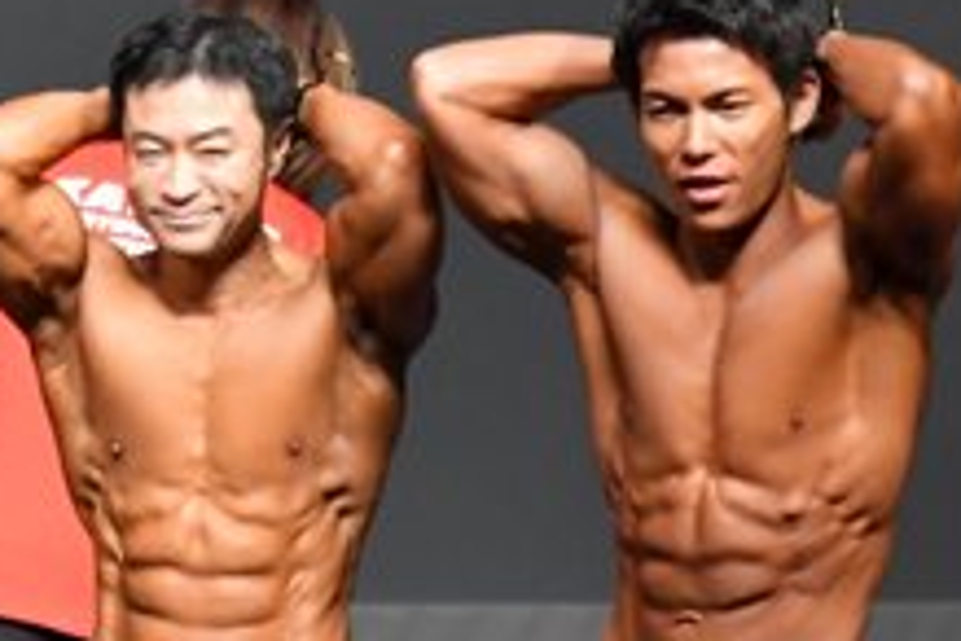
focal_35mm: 954
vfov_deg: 1.4
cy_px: 795
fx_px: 25465
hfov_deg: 2.2
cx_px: -366
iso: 4000
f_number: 5.6
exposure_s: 1/400
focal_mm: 180
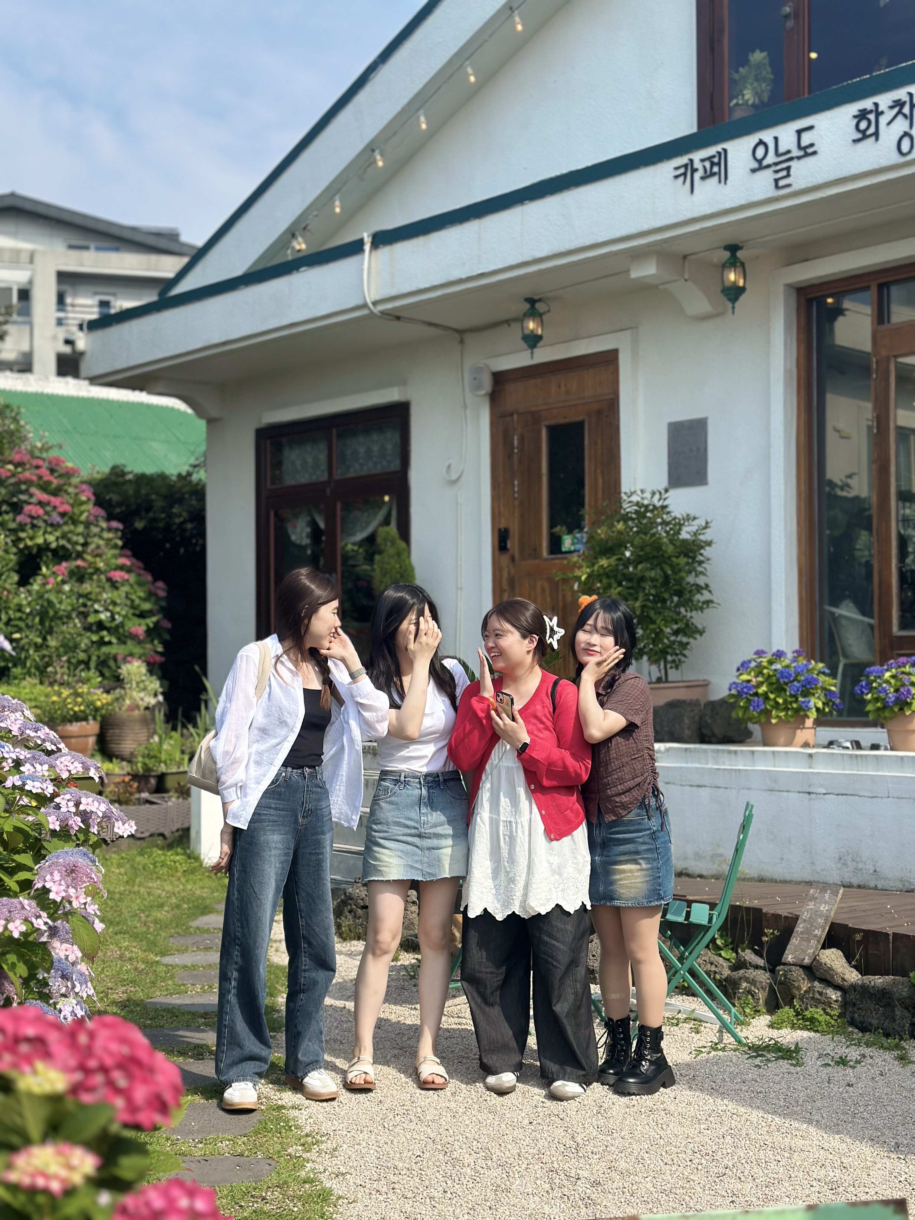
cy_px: 610
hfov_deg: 30.3
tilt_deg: +1.9
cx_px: 458
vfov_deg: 39.7
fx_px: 1692
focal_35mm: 48
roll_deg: +0.4
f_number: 1.78
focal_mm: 6.86
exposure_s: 1/3597
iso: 100
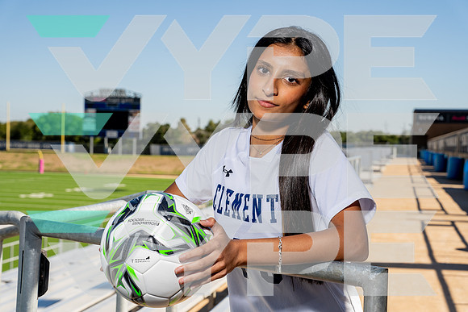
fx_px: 845
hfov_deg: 31.0
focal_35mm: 65
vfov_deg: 20.9
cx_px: 234
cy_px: 156
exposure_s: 1/250
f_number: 8
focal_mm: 65
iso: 100
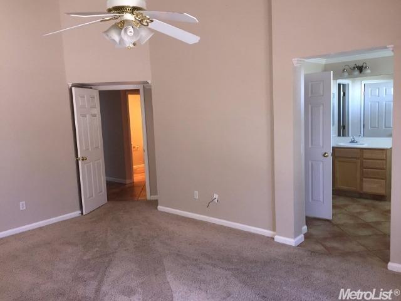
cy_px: 150
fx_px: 336
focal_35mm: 29
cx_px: 200
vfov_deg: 48.2
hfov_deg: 61.7
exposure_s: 1/20
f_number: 2.2
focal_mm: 4.15
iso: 125
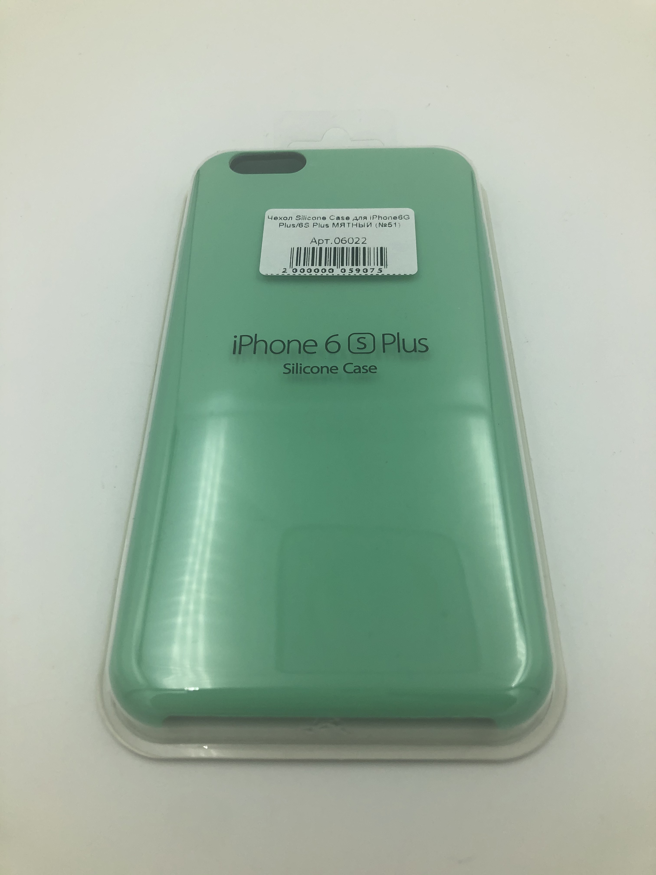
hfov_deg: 49.7
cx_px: 328
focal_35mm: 28
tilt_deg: -58.1
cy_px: 438
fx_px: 707
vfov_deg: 63.4
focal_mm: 3.99
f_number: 1.8
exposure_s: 1/1021
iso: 20
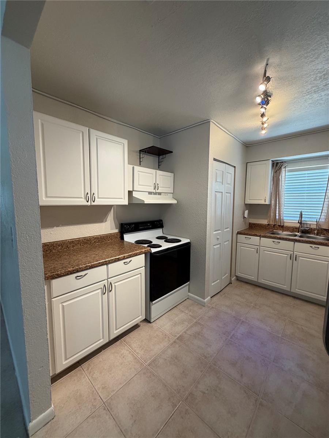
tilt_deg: -6.2
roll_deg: +0.2
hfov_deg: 85.7
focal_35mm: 14
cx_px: 164
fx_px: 177
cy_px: 219
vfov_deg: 102.1
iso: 250
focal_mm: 2.22
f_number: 2.2
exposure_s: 1/120
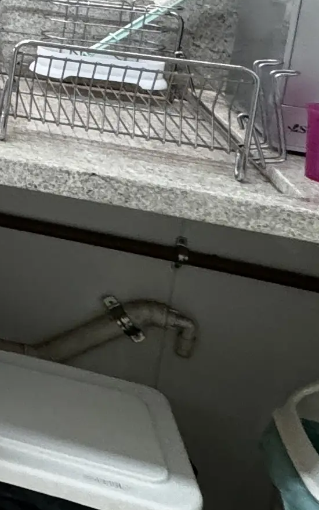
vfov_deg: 27.6
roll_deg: -2.1
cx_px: -599
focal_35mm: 68
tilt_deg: -7.8
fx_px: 946
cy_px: -52
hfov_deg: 11.8
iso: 200
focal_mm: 2.22
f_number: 2.2
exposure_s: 1/120
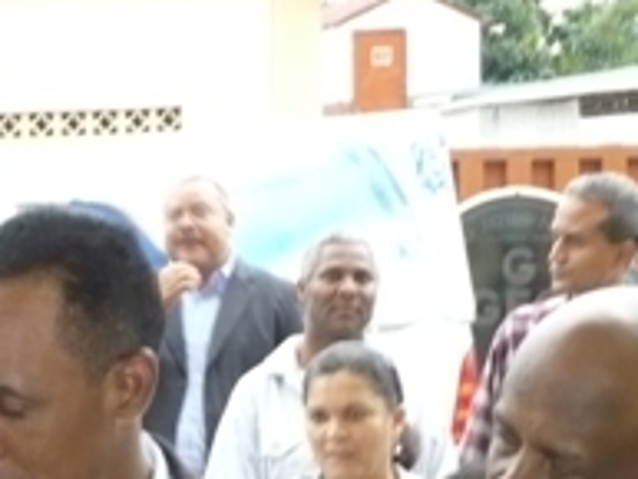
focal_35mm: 159
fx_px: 2932
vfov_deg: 9.1
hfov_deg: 12.1
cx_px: -192
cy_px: 753
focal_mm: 7.9
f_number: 3
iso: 250
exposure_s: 1/30
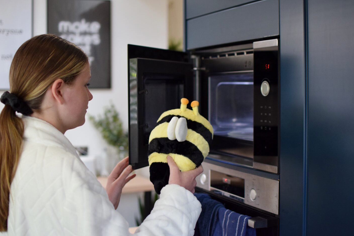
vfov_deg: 25.3
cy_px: 120
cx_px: 177
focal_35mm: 54
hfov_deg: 37.2
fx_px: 526
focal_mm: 35
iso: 1000
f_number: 2
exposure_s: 1/500
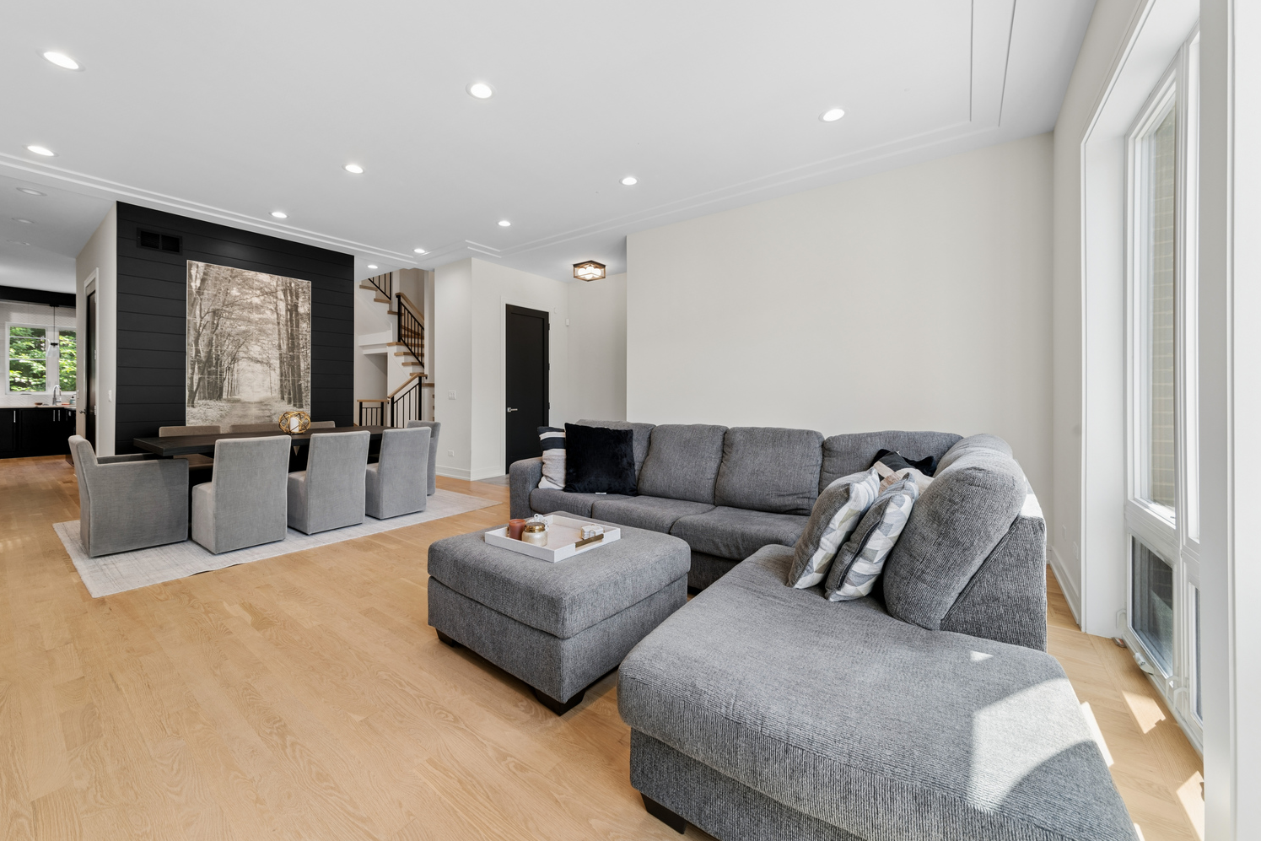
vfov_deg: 85.4
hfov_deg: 108.1
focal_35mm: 13
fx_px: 455
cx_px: 583
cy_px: 396
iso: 160
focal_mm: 12
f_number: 10
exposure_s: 1/13
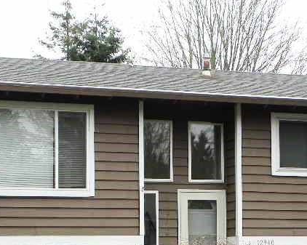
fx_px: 990
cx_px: 158
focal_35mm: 109
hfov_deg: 17.6
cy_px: 214
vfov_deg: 14.0
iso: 64
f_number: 3.2
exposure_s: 1/115
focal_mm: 8.2
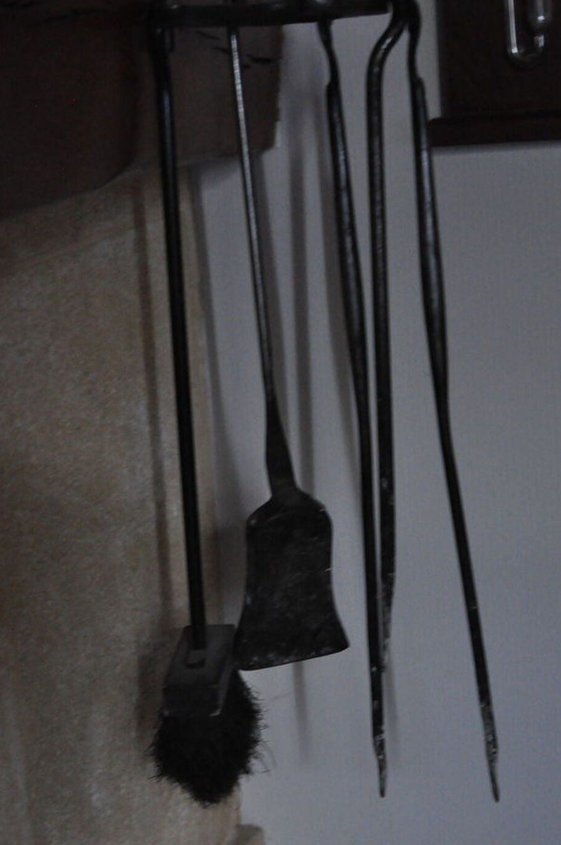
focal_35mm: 82
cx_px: 264
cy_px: 428
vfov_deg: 24.8
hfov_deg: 16.6
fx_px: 1921
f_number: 6.3
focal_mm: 50
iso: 3200
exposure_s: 1/20
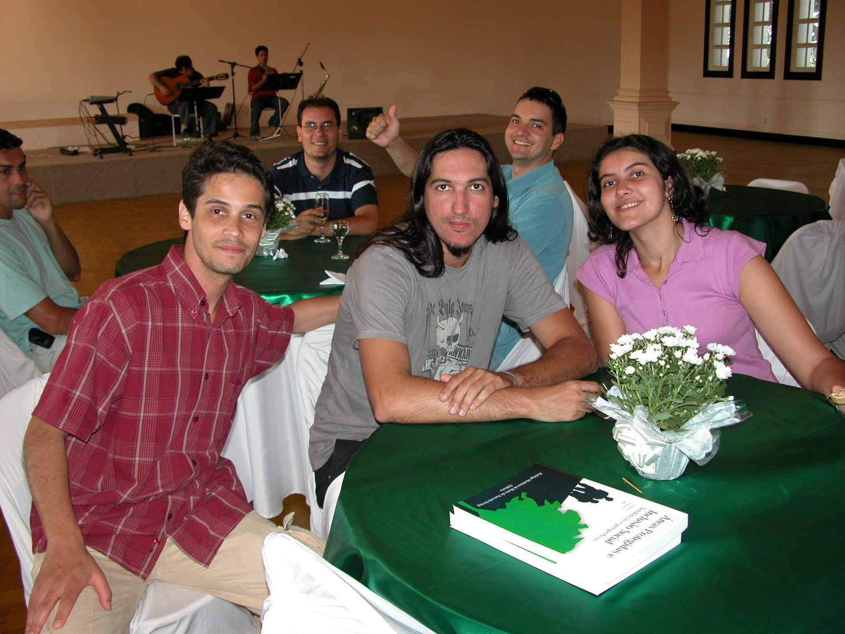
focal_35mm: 36
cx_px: 420
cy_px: 316
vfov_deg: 39.7
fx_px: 879
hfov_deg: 51.4
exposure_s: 1/60
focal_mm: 8.9
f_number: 2.8
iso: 200
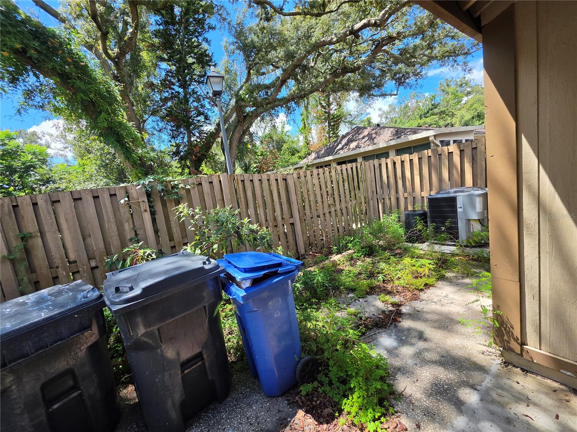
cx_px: 288
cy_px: 216
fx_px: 217
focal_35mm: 13
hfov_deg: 106.2
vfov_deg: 89.9
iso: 40
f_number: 1.9
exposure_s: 1/709
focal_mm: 2.2
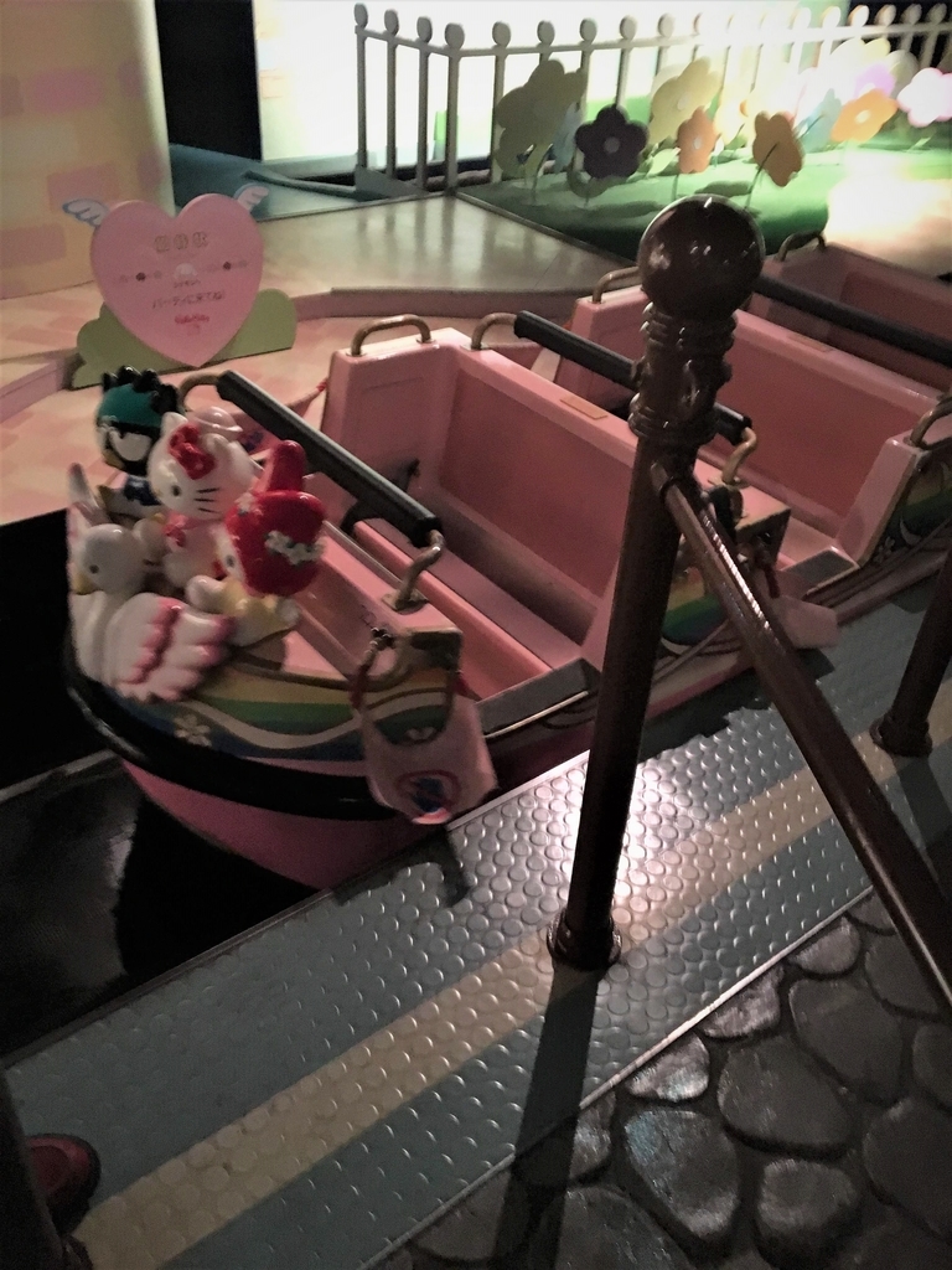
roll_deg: -1.2
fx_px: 1063
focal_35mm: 29
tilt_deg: -32.0
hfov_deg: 48.2
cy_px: 635
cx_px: 476
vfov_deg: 61.7
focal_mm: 4.15
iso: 250
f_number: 2.2
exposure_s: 1/15
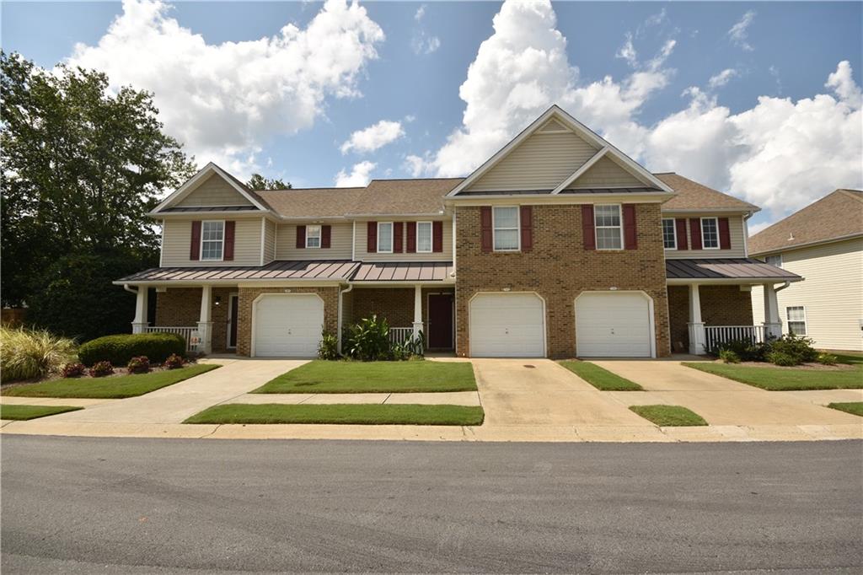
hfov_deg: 100.4
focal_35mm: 15
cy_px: 288
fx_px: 359
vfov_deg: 77.3
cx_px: 432
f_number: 9
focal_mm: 10
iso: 200
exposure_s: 1/640
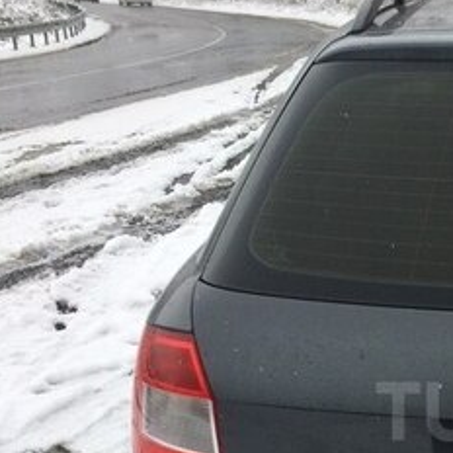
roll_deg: -0.1
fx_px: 1081
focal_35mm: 73
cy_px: 411
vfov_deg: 23.0
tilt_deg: -20.3
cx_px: 576
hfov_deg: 21.6
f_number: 2.2
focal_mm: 4.15
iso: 32
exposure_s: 1/376
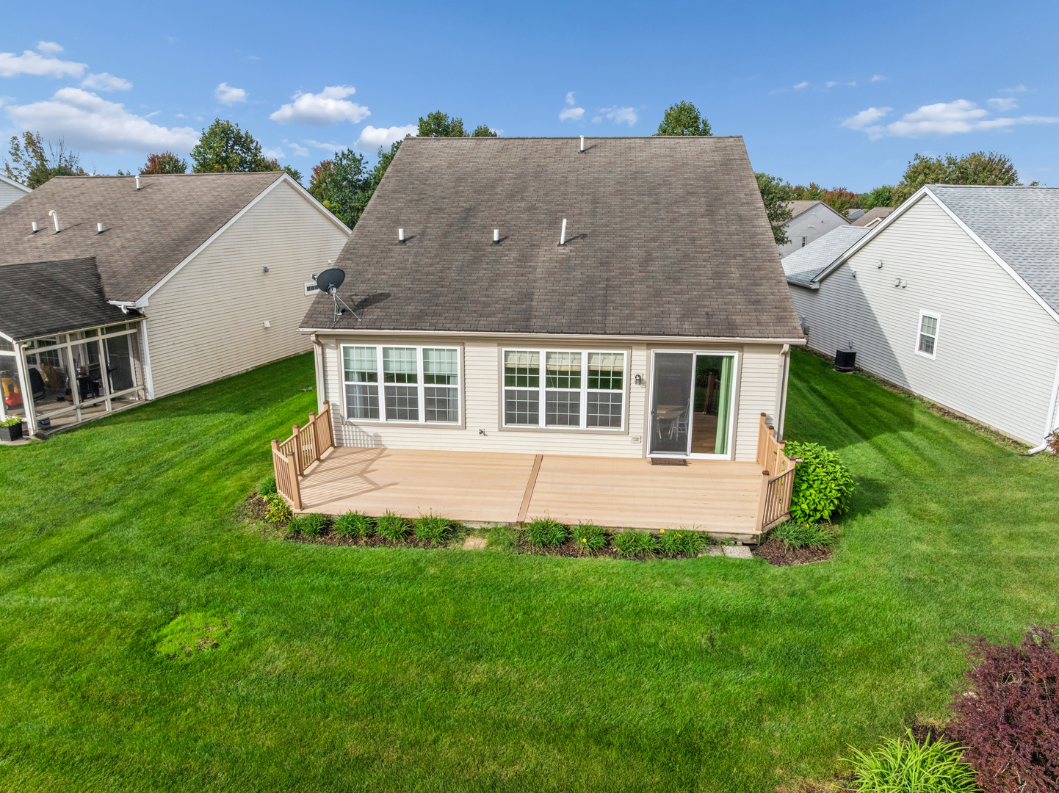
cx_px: 530
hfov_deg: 71.6
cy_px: 396
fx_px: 734
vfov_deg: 56.8
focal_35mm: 24
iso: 200
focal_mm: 12.3
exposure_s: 1/800
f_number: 8
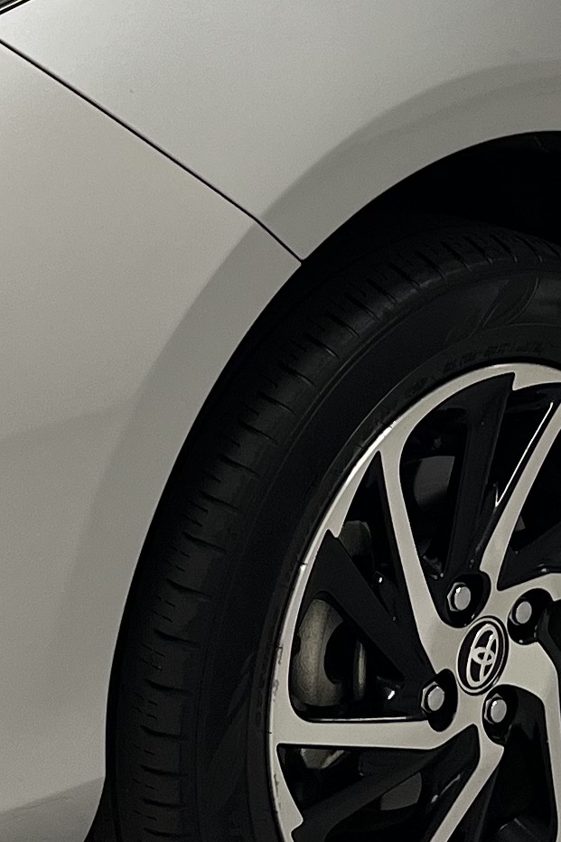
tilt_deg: -6.2
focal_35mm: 117
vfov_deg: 16.9
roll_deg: -0.2
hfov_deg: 11.7
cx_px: 332
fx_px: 2736
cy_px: -118
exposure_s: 1/60
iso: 64
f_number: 1.6
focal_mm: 5.1
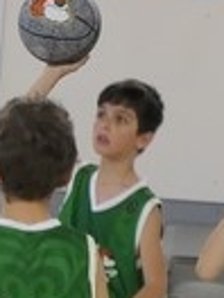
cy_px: 126
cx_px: -70
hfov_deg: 2.6
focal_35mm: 569
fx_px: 4909
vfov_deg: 3.5
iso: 1000
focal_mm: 26.4
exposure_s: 1/125
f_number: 2.8
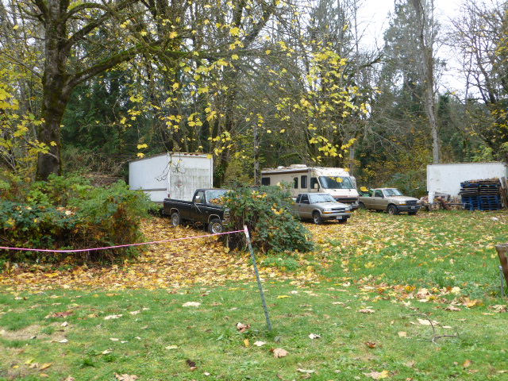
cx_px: 254
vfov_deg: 41.8
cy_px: 190
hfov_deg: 54.0
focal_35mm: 34
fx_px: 499
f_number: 3.7
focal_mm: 6.1
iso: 100
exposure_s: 1/60
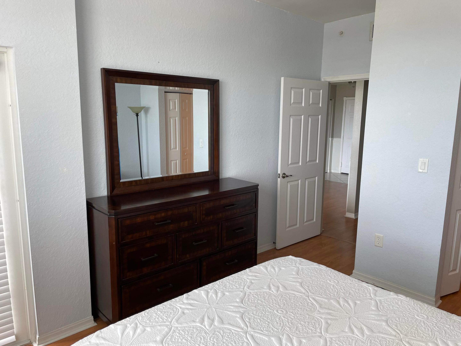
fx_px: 346
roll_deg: -0.9
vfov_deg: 53.1
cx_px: 230
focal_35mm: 26
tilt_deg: -8.8
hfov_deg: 67.3
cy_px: 173
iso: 80
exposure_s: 1/121
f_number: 1.6
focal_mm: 4.2
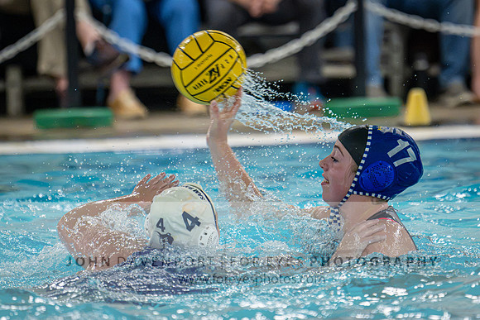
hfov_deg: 5.1
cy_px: 113
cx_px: 231
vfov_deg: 3.4
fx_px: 5356
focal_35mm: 402
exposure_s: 1/1000
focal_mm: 280
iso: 14400
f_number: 4
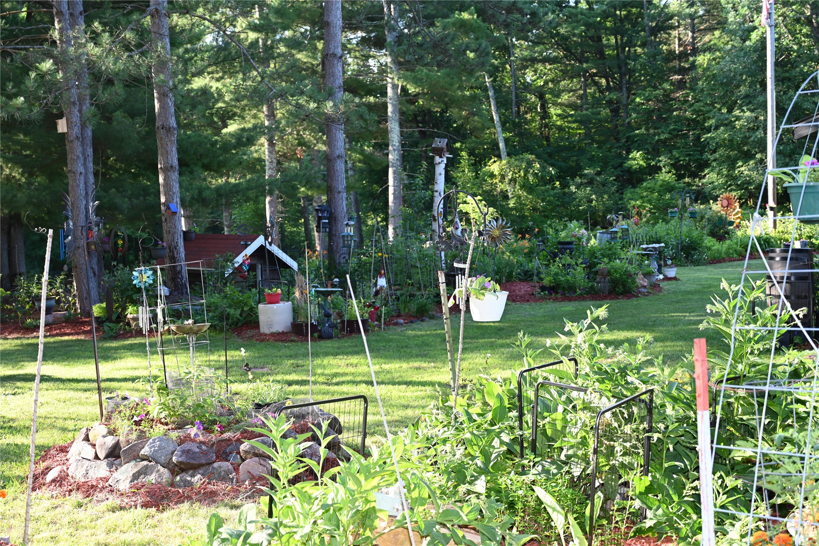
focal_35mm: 47
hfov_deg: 41.9
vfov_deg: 28.6
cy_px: 273
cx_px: 410
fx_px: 1069
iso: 200
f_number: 5
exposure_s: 1/100
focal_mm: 47
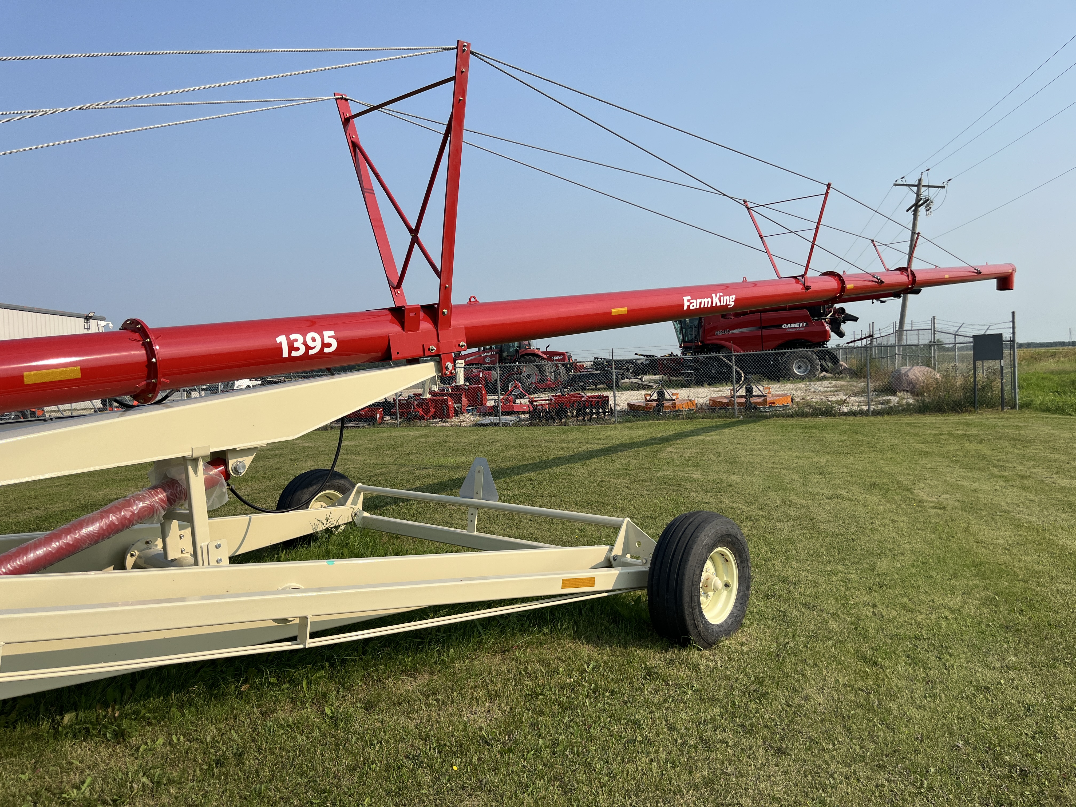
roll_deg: +2.3
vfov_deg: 53.1
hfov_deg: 67.3
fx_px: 808
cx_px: 538
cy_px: 404
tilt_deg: +0.2
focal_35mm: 26
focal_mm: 5.1
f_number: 1.6
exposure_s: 1/4016
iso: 50
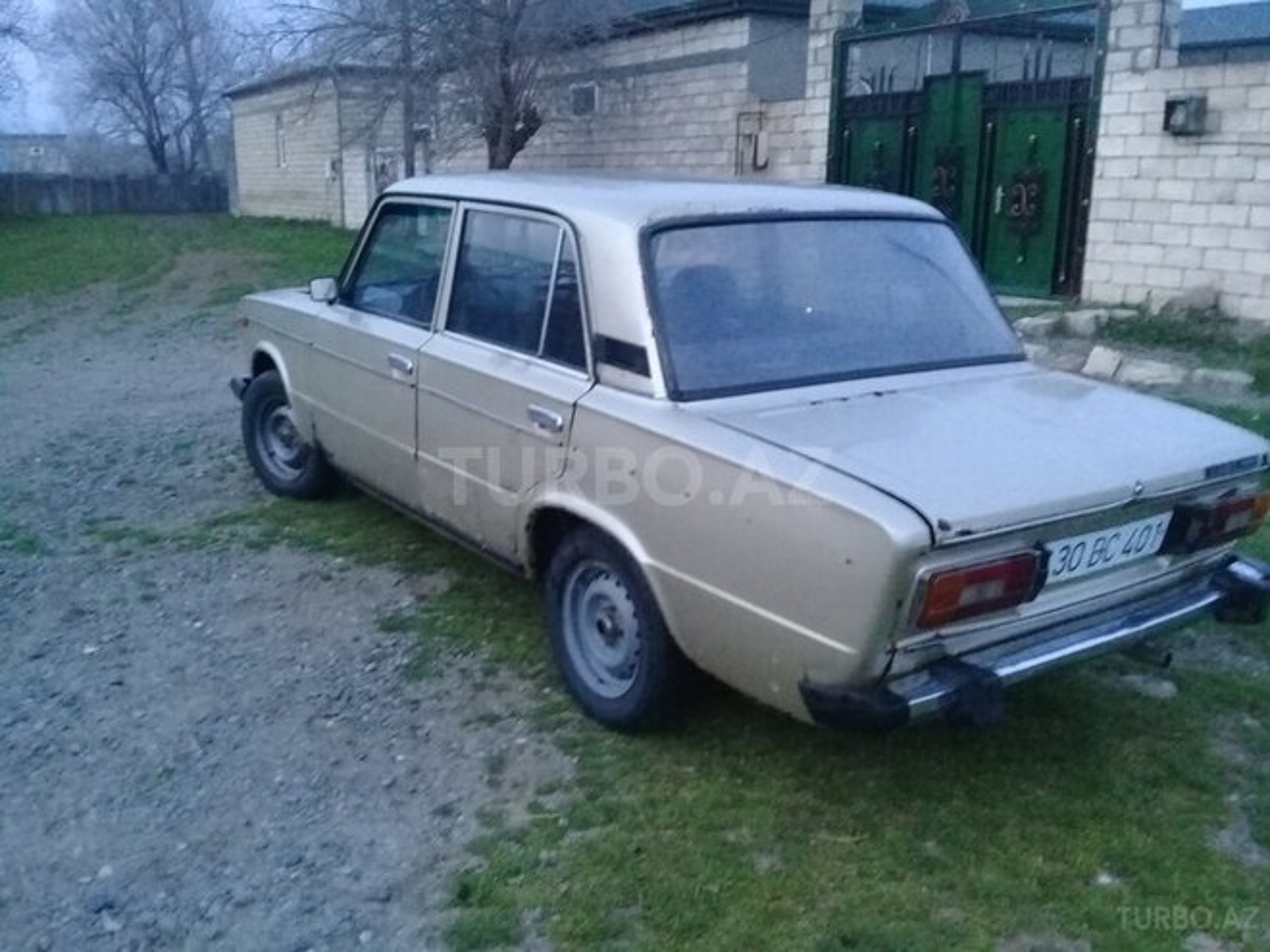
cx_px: 635
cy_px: 476
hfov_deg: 58.4
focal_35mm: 31
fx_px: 1137
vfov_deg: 45.4
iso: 500
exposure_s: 1/17
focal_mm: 3.3
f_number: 2.2
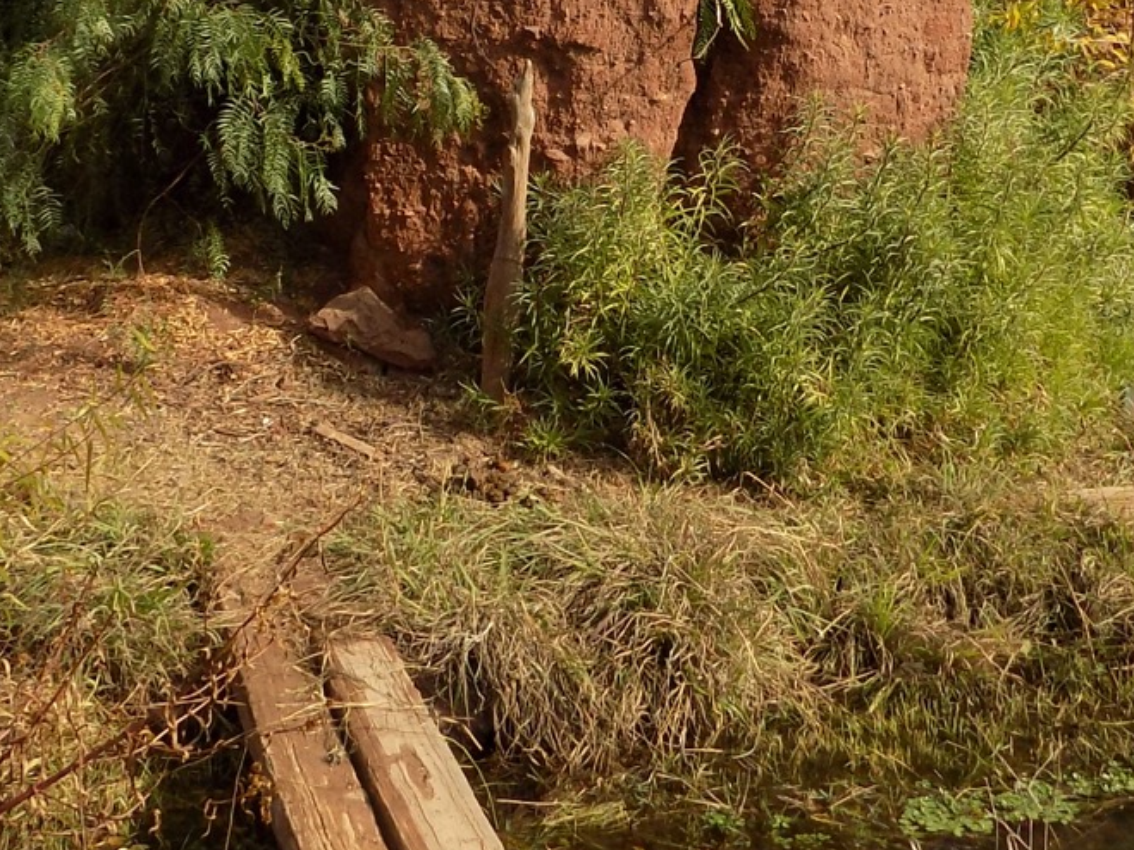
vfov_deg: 21.0
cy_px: -40
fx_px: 2194
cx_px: 602
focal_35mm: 67
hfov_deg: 29.0
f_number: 3.1
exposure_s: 1/500
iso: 80
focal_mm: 4
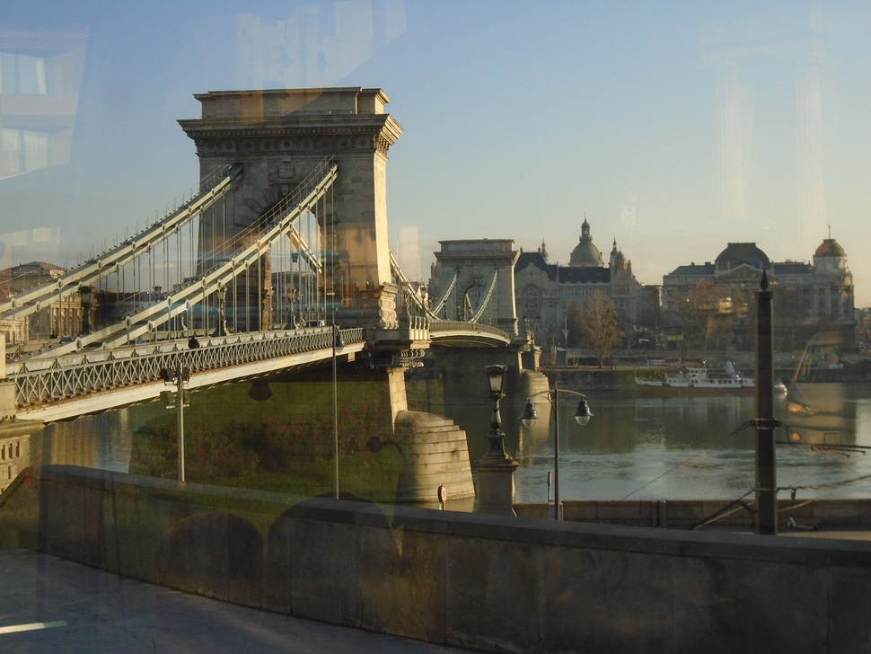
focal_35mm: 58
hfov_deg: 33.2
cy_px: 327
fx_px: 1460
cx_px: 436
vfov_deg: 25.2
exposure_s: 1/250
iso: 100
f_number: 4.9
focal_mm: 10.2
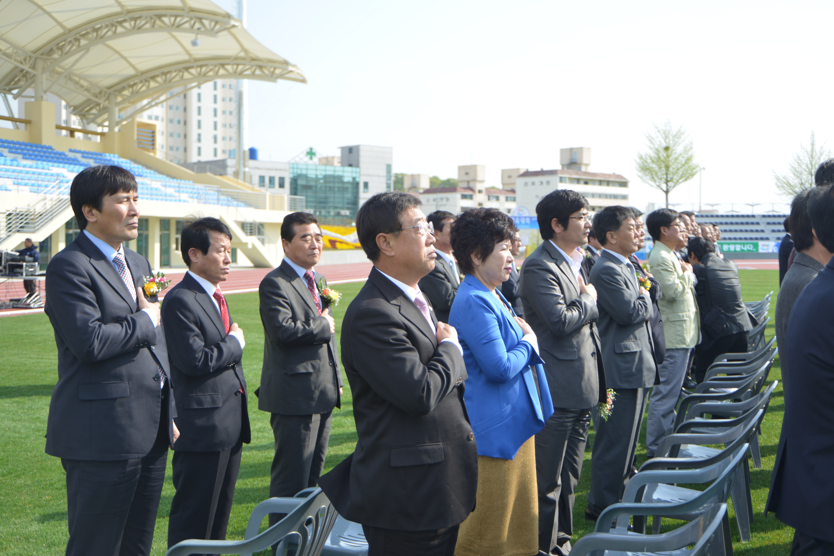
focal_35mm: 42
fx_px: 973
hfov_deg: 46.4
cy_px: 278
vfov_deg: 31.9
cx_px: 417
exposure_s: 1/250
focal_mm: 42
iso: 100
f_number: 5
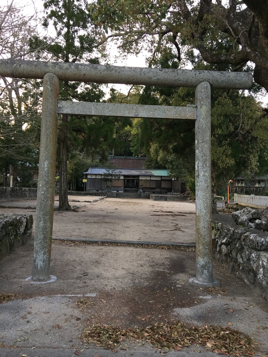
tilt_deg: +3.0
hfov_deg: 48.2
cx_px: 134
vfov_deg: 61.7
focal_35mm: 29
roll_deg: -2.1
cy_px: 178
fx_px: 299
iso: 40
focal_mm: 4.15
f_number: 2.2
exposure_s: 1/30
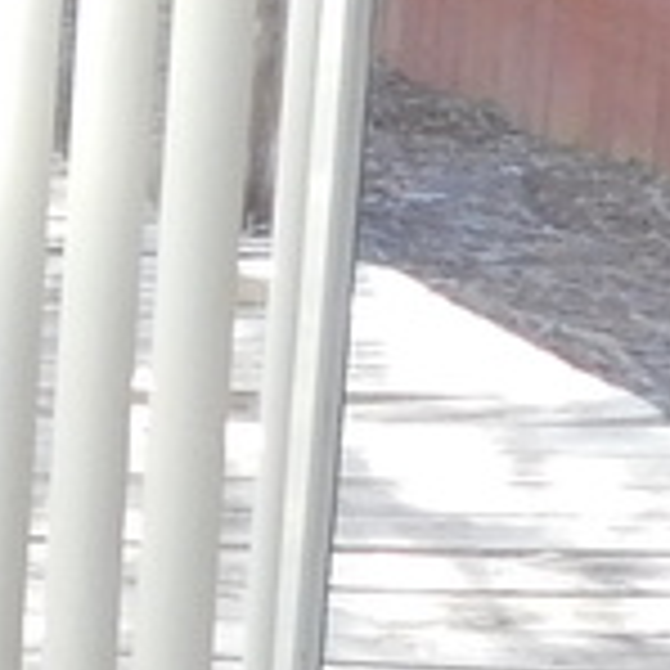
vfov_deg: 8.8
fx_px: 4292
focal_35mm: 196
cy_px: -265
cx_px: -1677
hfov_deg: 7.3
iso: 125
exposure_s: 1/100
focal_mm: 4
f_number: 3
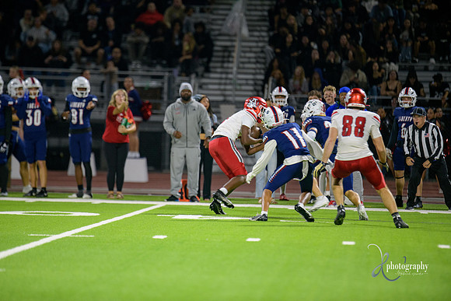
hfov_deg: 6.9
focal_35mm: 300
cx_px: 226
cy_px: 150
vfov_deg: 4.6
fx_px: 3759
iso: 2000
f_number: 2.8
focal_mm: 300
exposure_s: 1/250
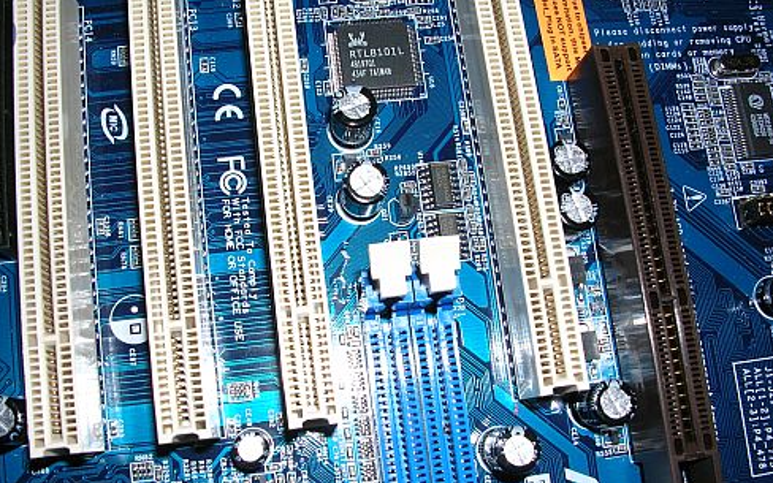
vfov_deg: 33.5
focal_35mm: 38
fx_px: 801
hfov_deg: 51.5
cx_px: 382
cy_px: 291
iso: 50
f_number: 5.6
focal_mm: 5.8
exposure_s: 1/60.1
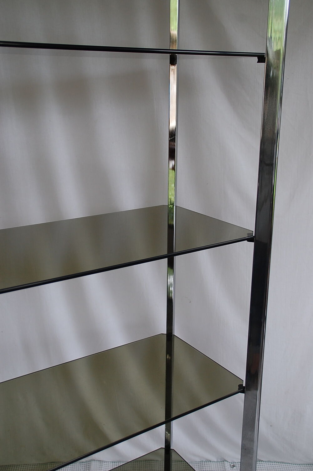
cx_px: 156
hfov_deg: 31.8
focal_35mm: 42
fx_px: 549
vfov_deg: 46.4
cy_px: 236
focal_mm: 28
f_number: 4
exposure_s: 1/60
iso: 400
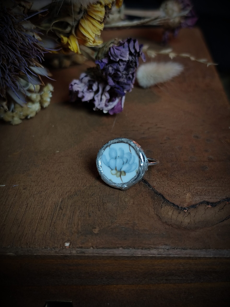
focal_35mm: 46
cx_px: 115
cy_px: 154
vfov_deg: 41.2
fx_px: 408
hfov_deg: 31.5
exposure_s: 1/50
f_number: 1.65
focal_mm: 6.19
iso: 320
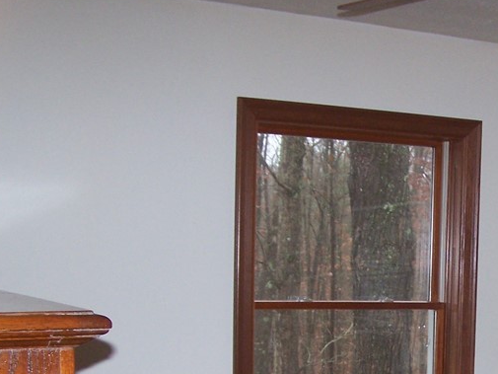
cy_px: 366
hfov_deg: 24.5
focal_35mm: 77
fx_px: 1108
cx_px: 460
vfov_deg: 18.7
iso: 140
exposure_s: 1/60
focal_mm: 6.3
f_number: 2.8
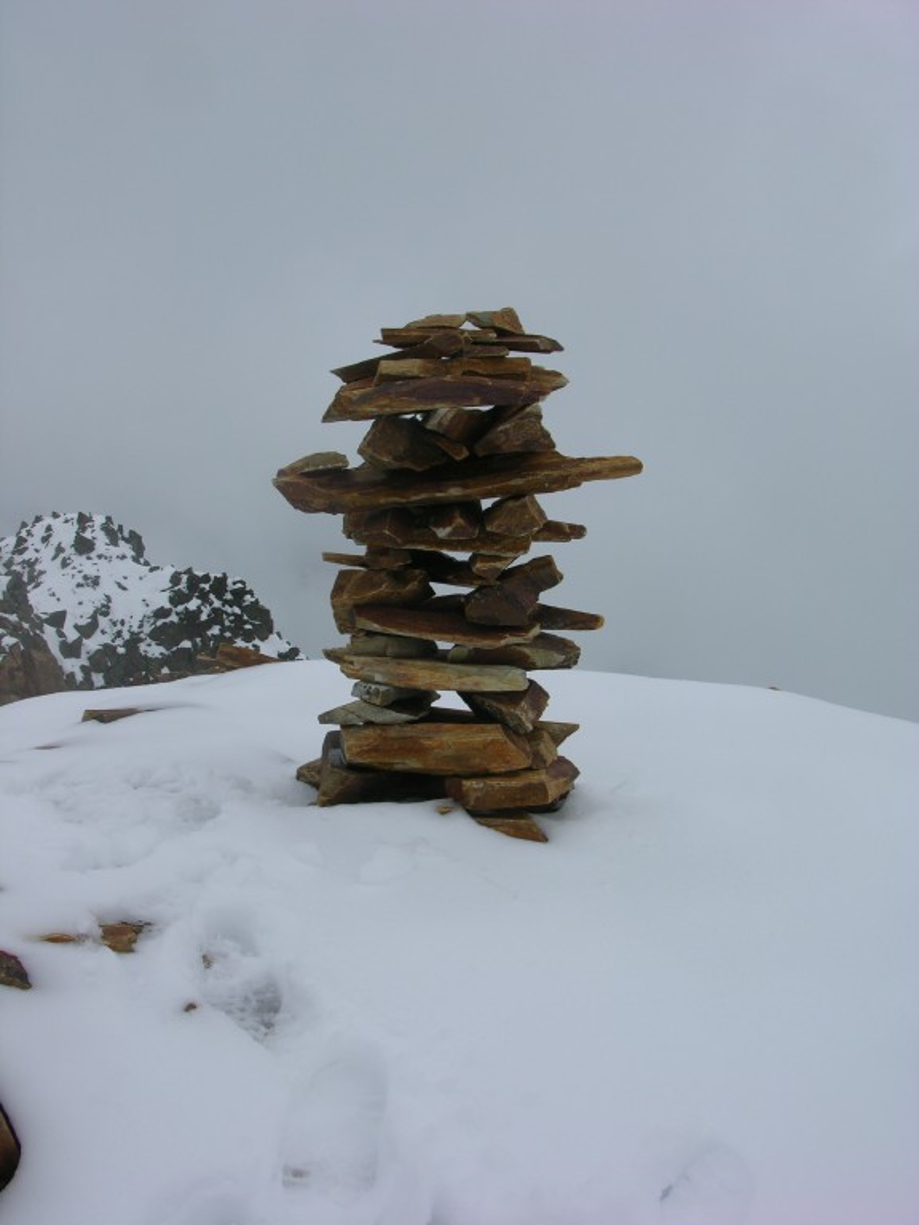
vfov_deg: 52.6
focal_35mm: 35
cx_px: 460
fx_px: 1239
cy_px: 612
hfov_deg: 40.7
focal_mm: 8.9
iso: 50
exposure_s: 1/258
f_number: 7.1
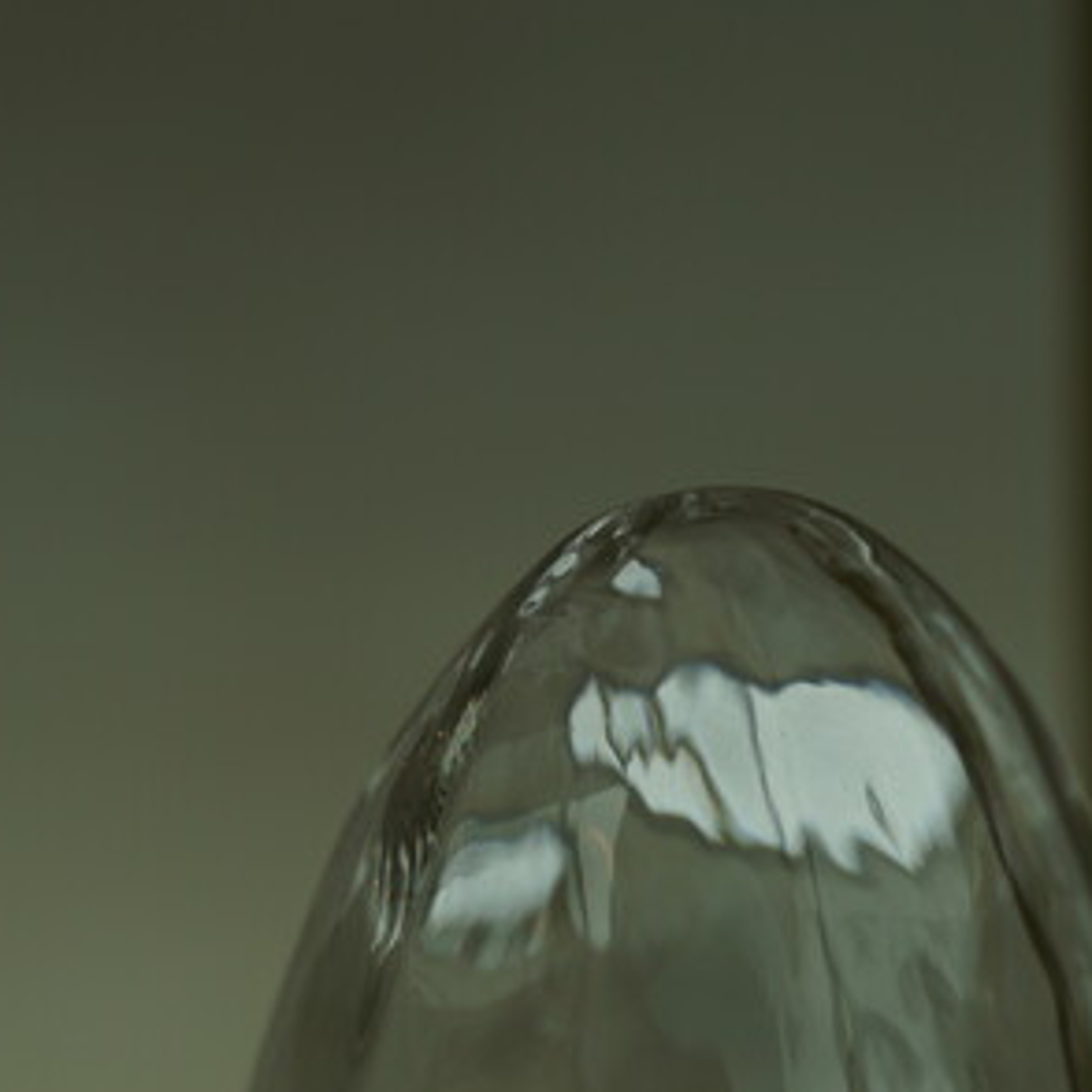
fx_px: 10457
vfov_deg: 5.9
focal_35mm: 293
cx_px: 793
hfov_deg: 6.0
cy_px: 1998
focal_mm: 70
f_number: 4
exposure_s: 1/160
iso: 100
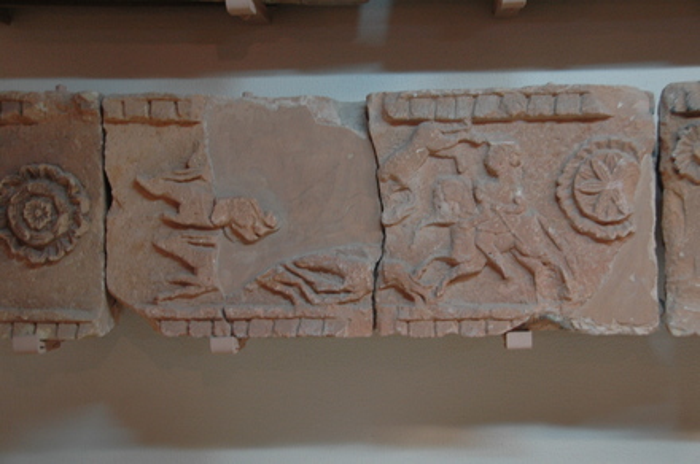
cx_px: 350
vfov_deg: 25.0
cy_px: 232
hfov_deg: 36.9
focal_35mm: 54
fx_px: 1048
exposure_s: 1/15
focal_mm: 36
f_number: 4.5
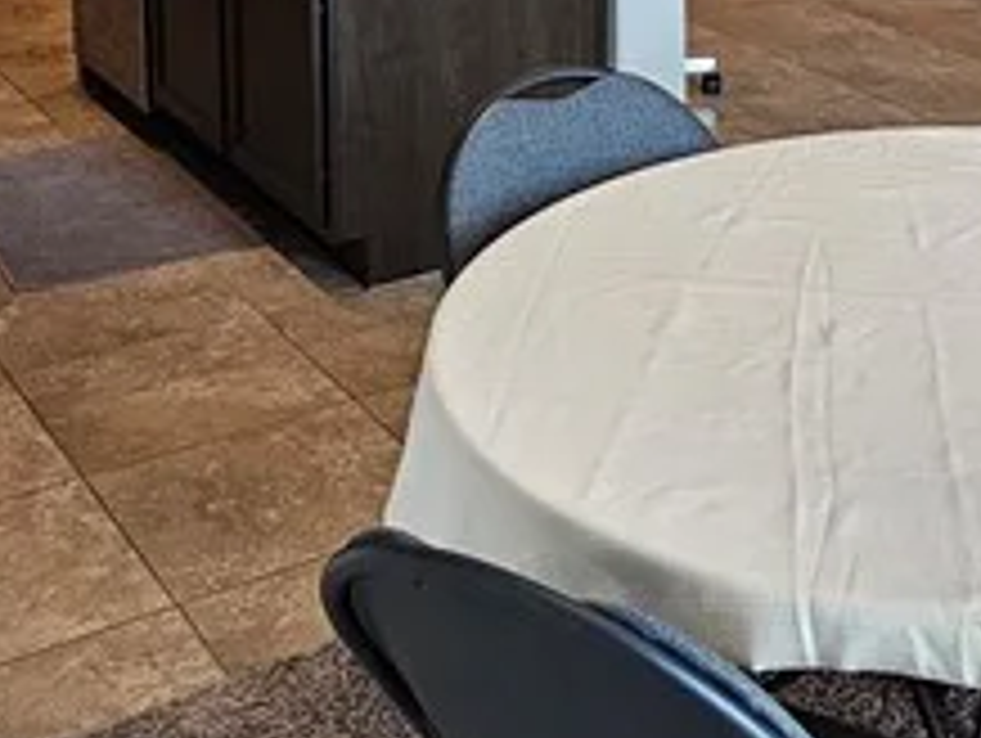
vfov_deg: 22.1
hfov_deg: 29.8
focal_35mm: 61
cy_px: -166
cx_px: 950
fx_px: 1731
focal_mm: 2.2
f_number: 2.2
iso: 80
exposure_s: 1/60
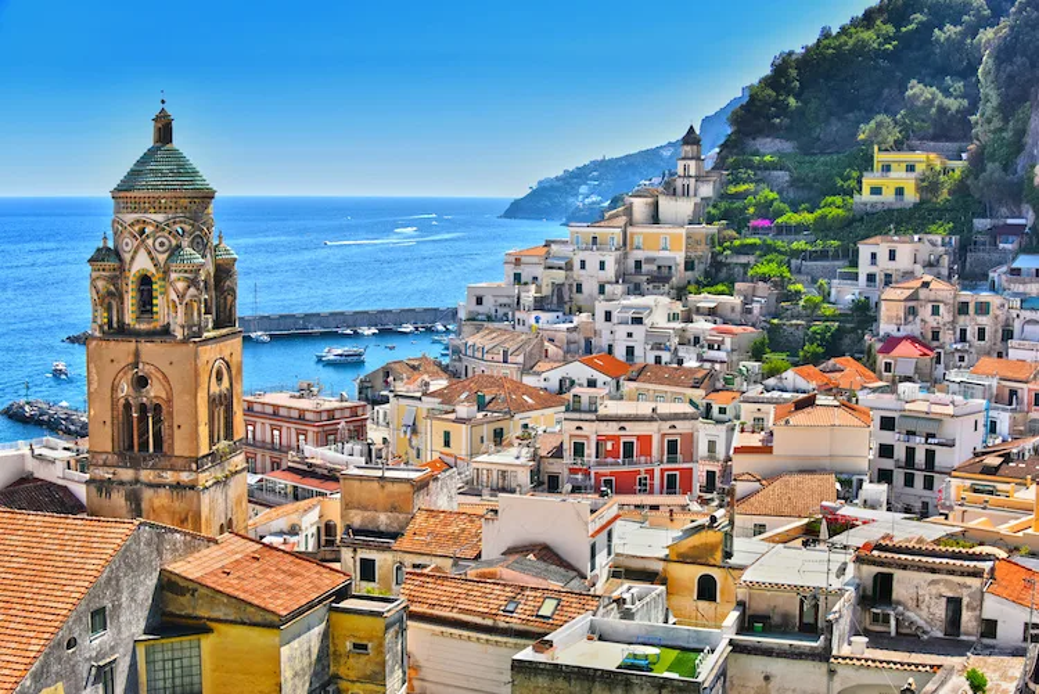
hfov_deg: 41.1
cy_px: 347
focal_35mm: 48
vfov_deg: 28.1
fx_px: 1386
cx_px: 520
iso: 200
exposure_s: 1/200
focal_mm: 48
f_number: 7.1
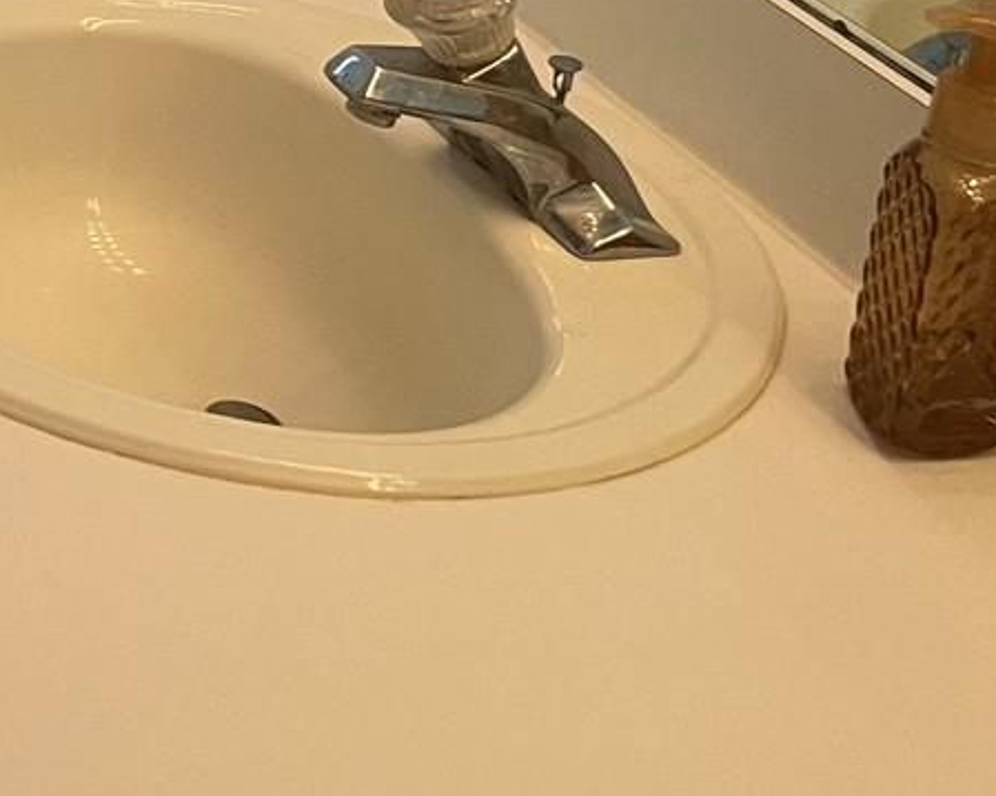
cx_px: -750
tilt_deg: -18.0
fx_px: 2564
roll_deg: +0.5
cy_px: -335
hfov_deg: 17.9
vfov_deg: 16.4
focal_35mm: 87
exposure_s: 1/60
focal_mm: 5.1
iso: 100
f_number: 1.6
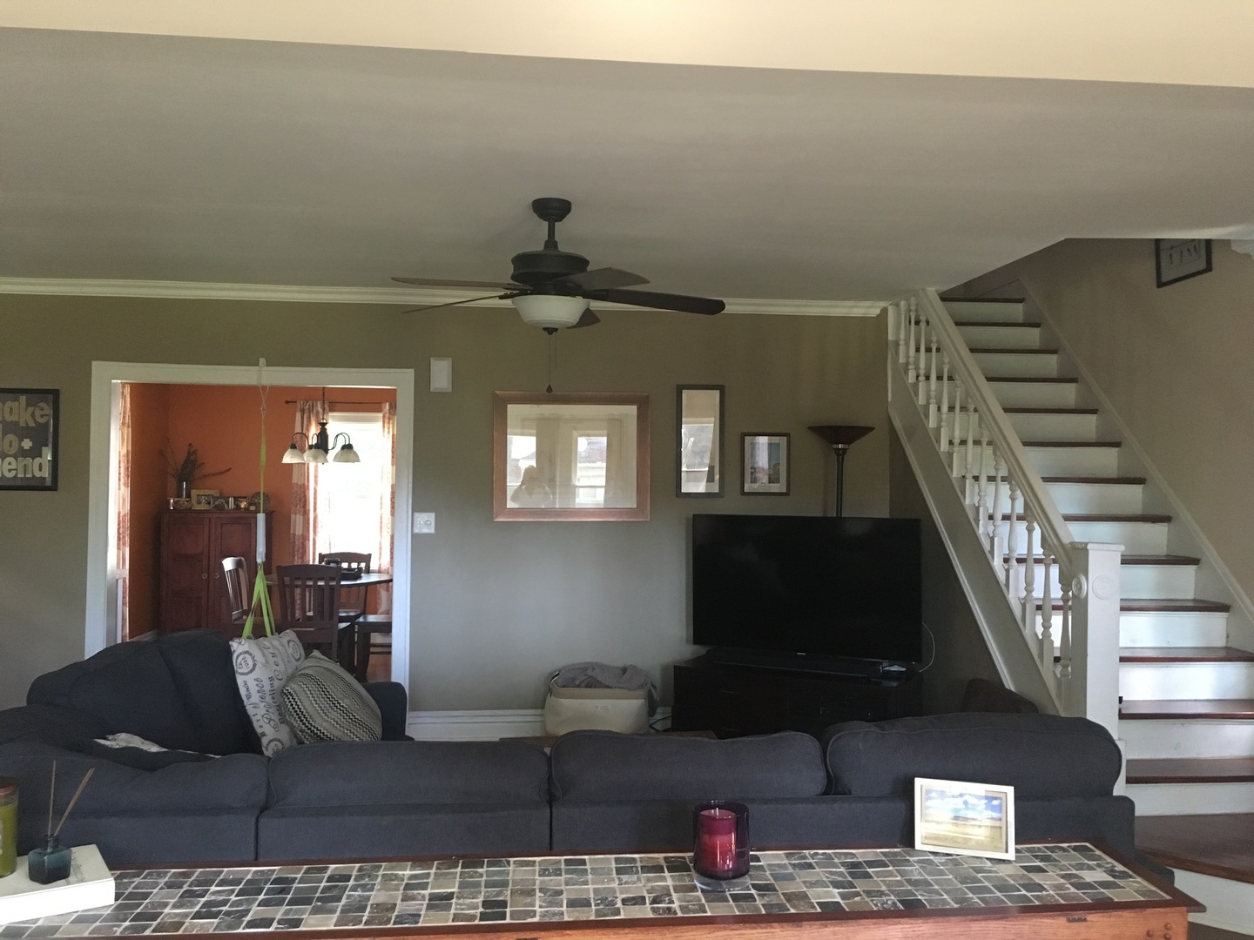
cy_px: 470
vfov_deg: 48.2
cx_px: 627
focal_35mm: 29
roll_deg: +0.7
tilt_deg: +0.7
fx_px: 1051
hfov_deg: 61.7
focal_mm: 4.15
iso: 250
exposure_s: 1/30
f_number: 2.2
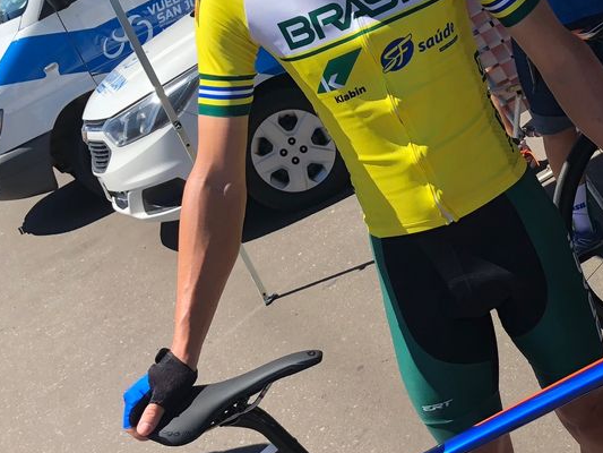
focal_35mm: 63
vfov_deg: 23.3
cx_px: 472
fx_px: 1098
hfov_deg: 30.1
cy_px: 247
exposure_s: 1/1033
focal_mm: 3.99
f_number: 1.8
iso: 20
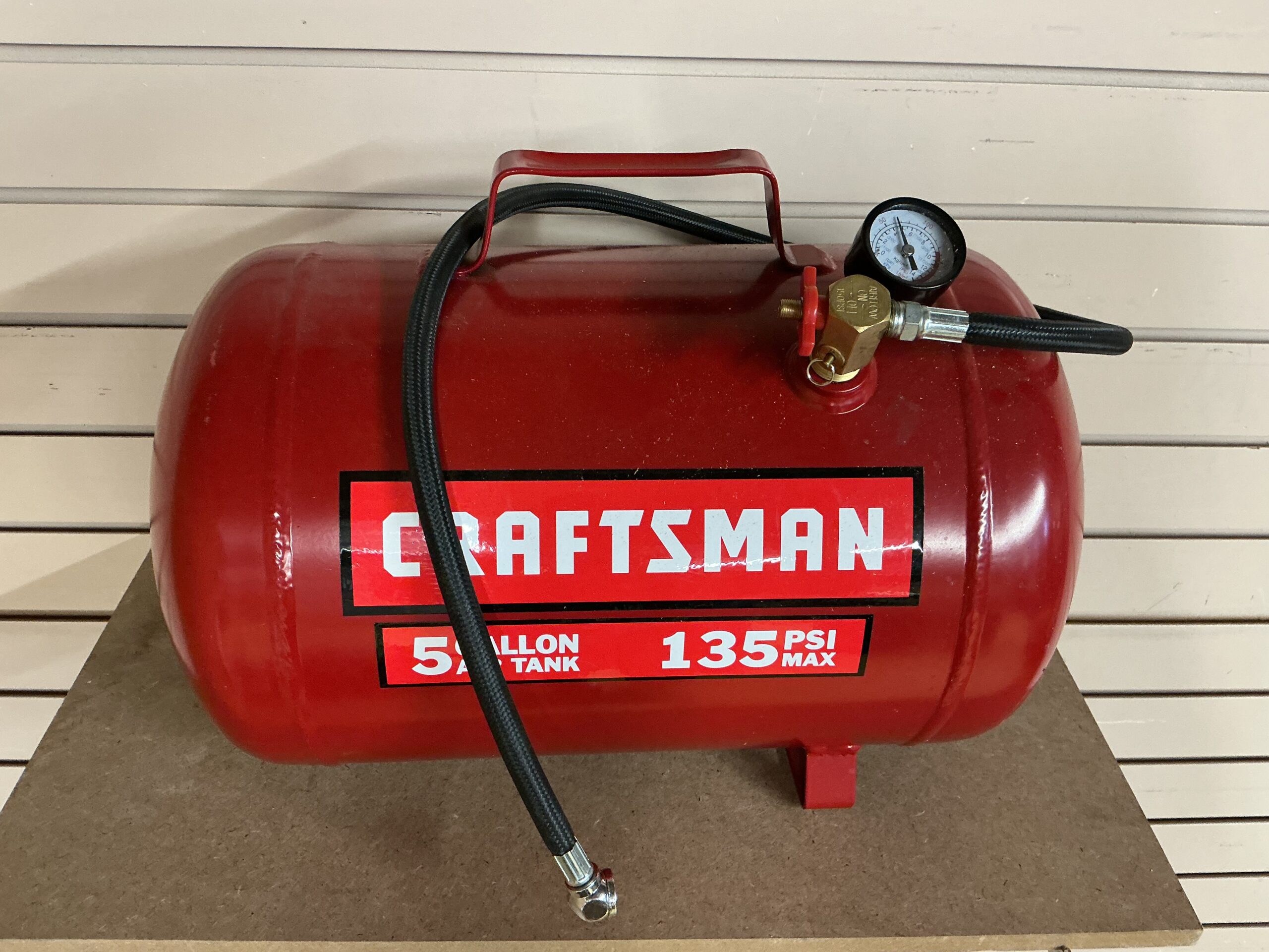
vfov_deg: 48.2
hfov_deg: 61.7
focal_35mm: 29
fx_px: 1063
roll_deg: -1.9
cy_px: 476
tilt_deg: -34.7
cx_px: 634
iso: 200
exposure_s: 1/40
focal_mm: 3
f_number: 1.8
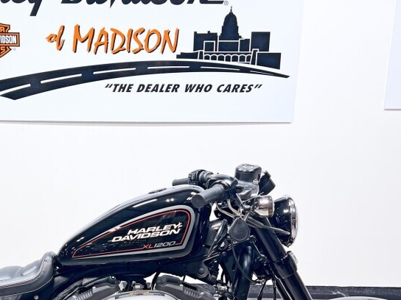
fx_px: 591
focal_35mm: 51
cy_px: 220
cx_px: 102
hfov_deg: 36.6
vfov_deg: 28.2
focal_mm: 5.7
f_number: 1.5
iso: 32
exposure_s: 1/137
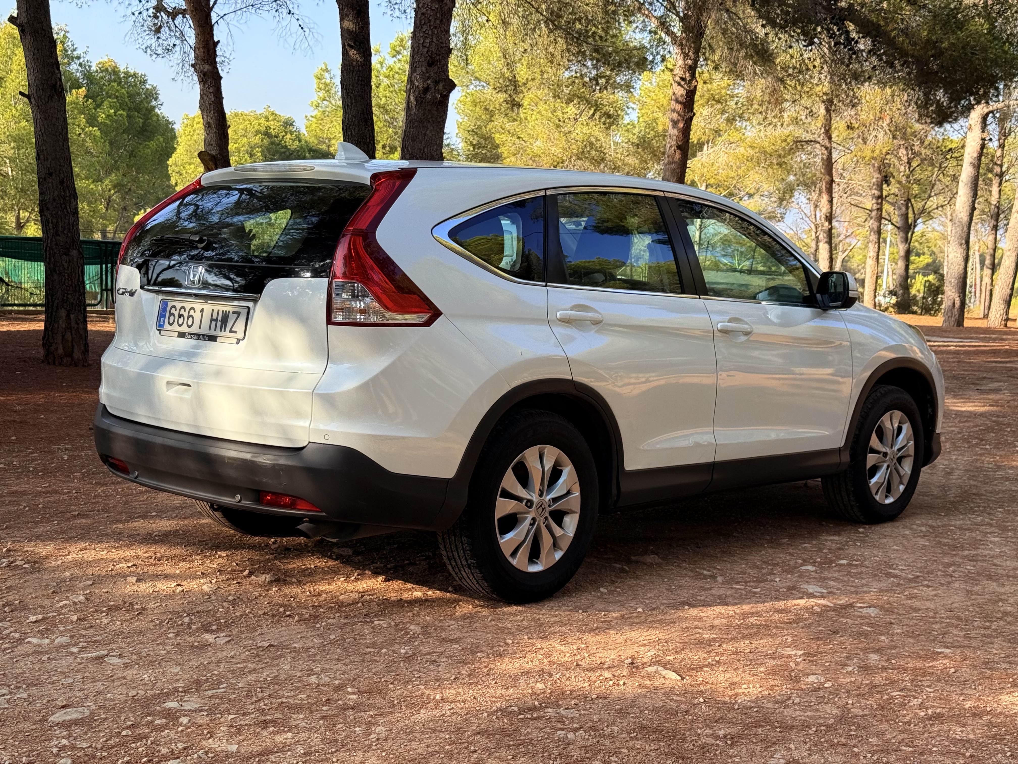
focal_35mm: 48
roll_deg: -2.9
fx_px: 1412
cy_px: 382
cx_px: 509
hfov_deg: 39.7
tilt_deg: -5.9
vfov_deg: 30.3
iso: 64
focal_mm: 6.76
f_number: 1.78
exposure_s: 1/802
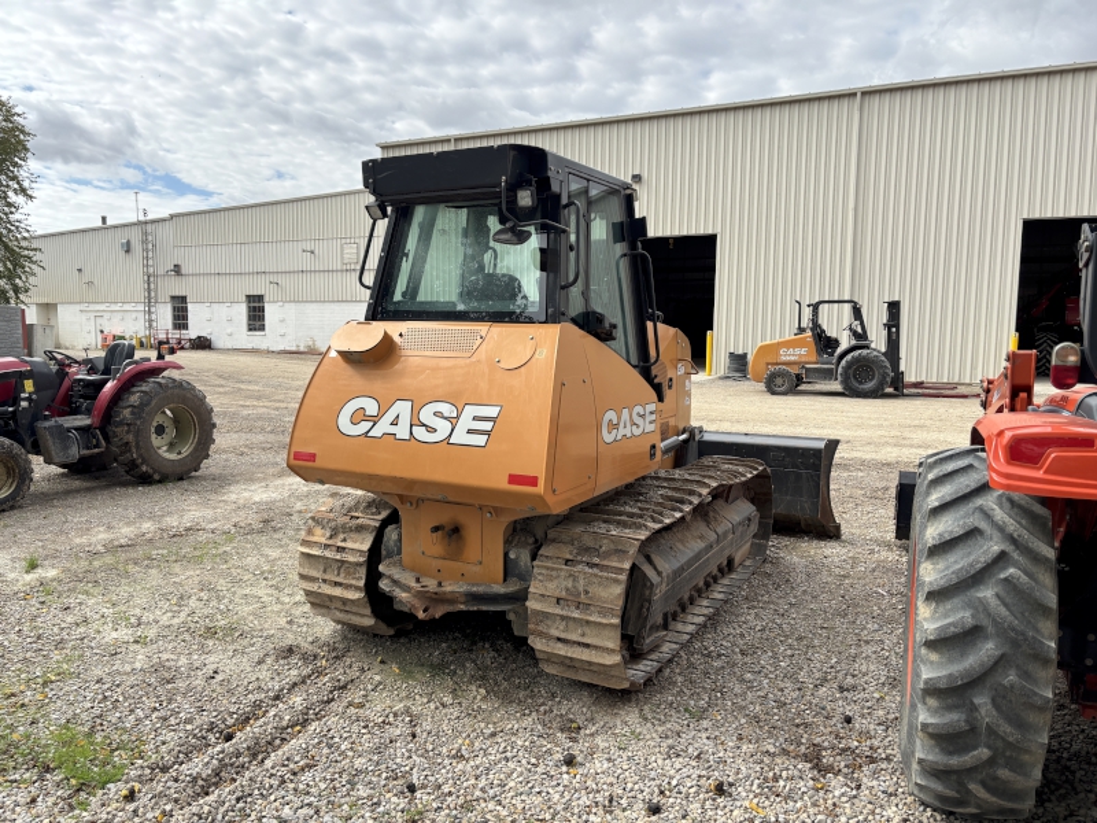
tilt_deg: -7.0
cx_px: 548
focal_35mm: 26
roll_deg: -0.2
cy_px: 412
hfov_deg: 67.3
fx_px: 824
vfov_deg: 53.1
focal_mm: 5.96
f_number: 1.6
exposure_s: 1/2242
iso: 50
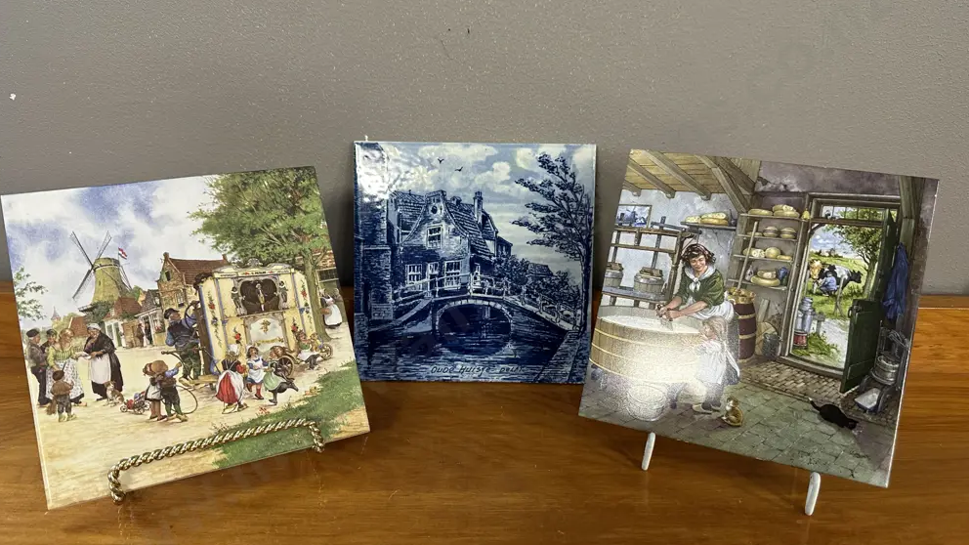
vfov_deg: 42.9
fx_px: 694
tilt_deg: -22.4
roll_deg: -2.0
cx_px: 485
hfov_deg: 69.9
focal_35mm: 27
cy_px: 293
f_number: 1.78
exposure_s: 1/50
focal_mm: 6.86
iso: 200
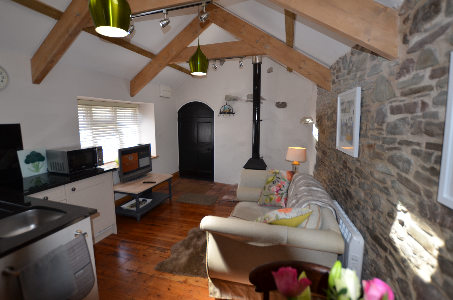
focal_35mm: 17
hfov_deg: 92.6
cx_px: 226
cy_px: 150
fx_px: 217
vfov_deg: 69.4
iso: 160
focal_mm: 11.5
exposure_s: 1/200
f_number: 3.5
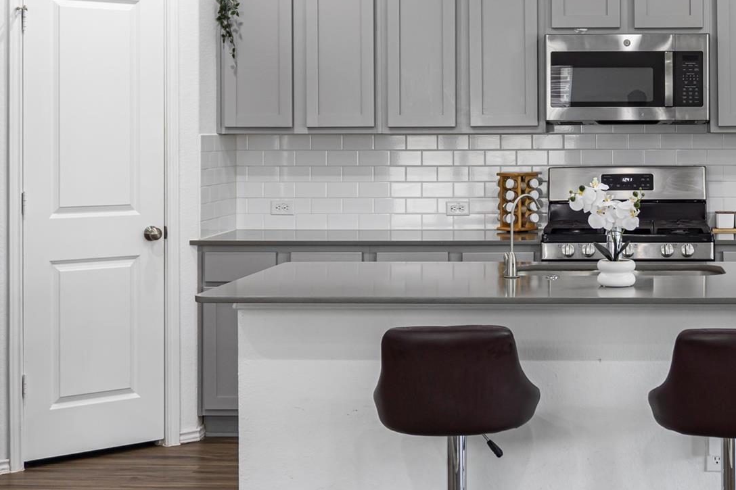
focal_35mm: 65
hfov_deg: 30.2
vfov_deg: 20.7
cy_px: 87
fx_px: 1327
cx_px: 601
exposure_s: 1/25
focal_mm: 23
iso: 160
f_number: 4
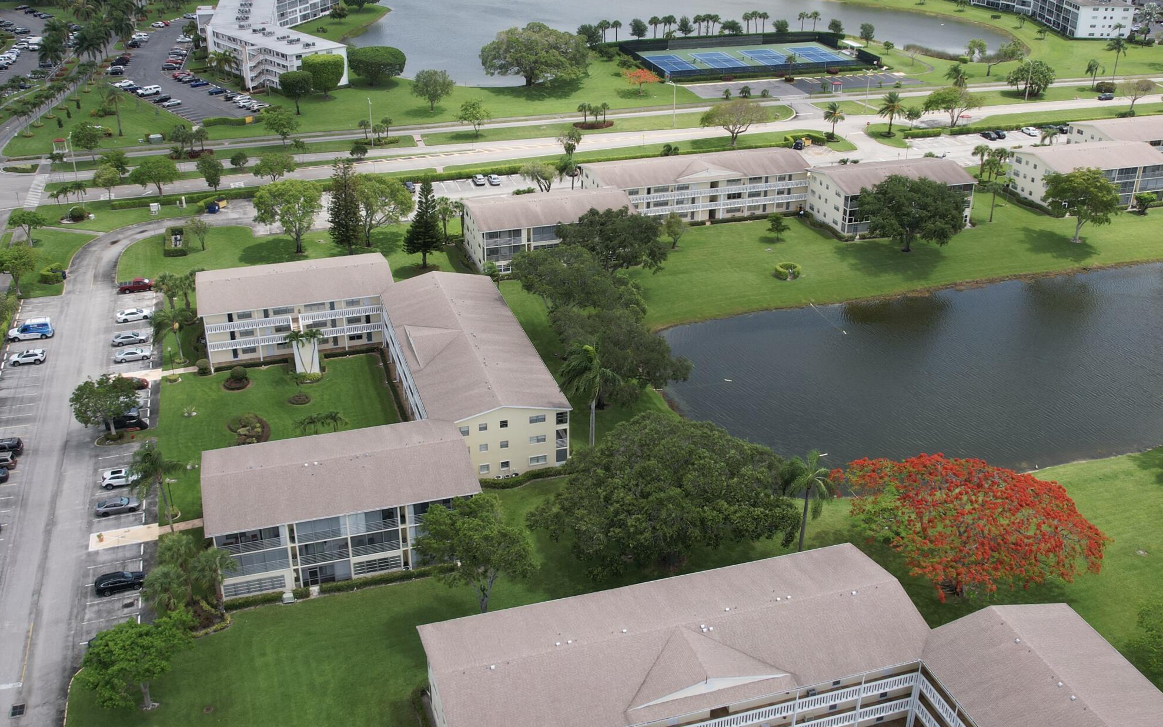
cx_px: 576
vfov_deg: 37.2
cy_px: 330
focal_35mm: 34
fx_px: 1078
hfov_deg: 56.7
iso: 120
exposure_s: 1/1600
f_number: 2.8
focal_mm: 8.38
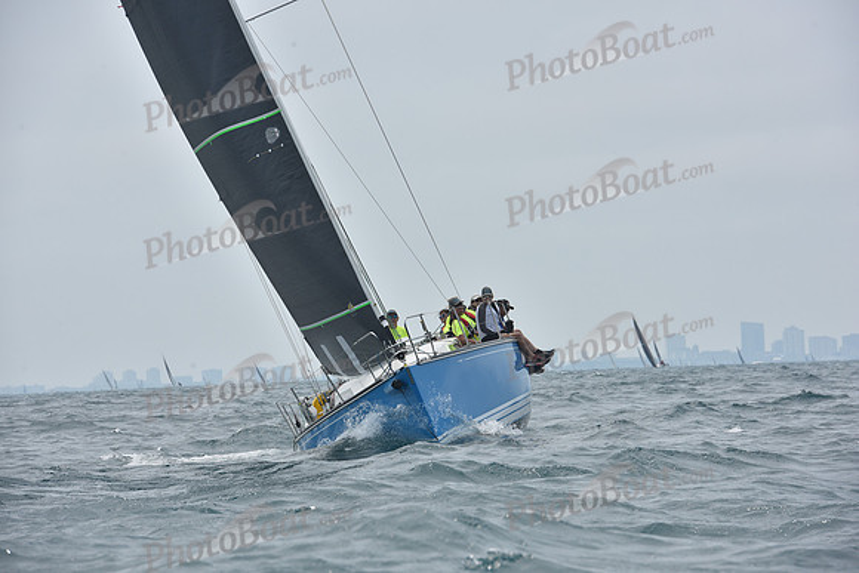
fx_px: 4773
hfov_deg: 10.3
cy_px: 286
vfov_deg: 6.9
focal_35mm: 200
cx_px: 430
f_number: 11
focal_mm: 200
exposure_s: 1/800
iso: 250
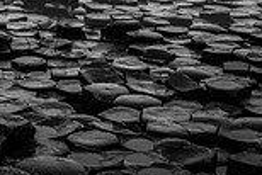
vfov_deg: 10.4
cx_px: -15
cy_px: -140
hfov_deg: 16.0
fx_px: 911
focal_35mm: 125
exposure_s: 1/40
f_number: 5.6
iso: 125
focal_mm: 32
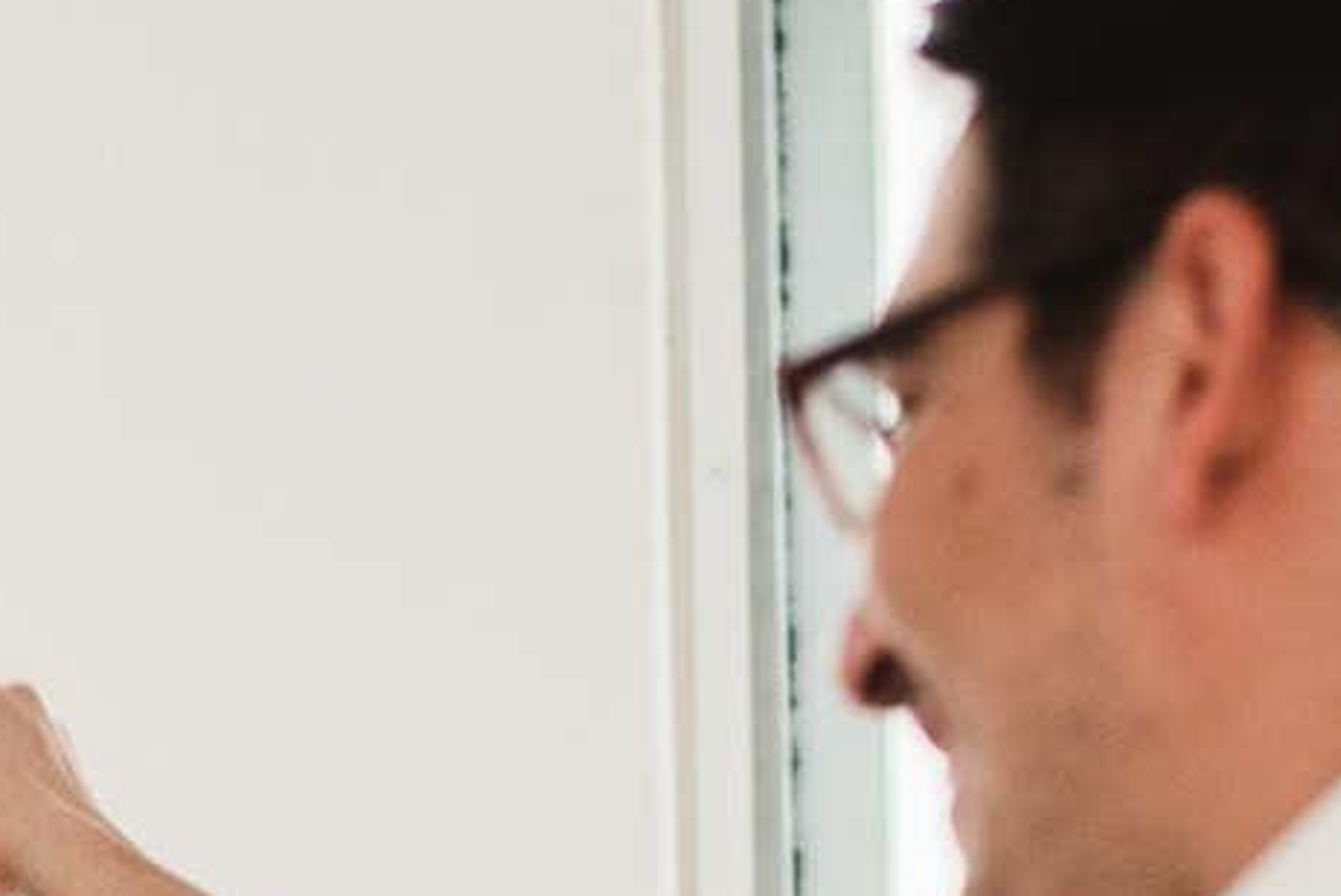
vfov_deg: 6.0
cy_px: 1898
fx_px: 8274
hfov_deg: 9.1
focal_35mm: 222
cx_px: -297
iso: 500
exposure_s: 1/160
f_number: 2.2
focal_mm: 50
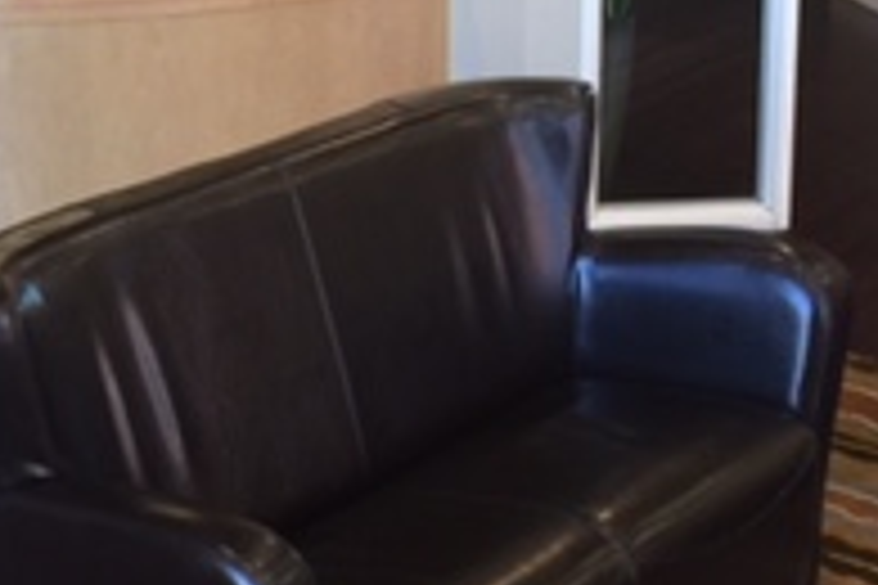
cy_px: -86
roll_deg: -0.4
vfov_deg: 13.5
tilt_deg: -10.6
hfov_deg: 20.6
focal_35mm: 99
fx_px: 2414
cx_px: 419
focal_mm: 4.15
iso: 40
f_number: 2.2
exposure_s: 1/15
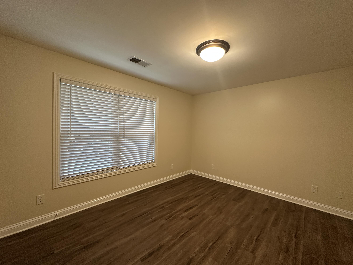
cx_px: 176
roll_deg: -1.2
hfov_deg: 102.1
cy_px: 132
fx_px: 143
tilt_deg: -0.2
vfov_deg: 85.7
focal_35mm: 14
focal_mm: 2.22
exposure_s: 1/120
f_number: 2.2
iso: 250
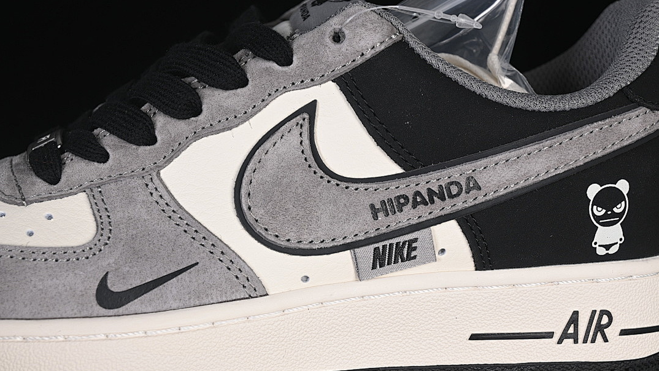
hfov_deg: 26.9
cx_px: 331
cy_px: 208
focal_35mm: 79
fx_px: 1380
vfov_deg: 15.3
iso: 160
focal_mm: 50
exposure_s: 1/80
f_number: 7.1
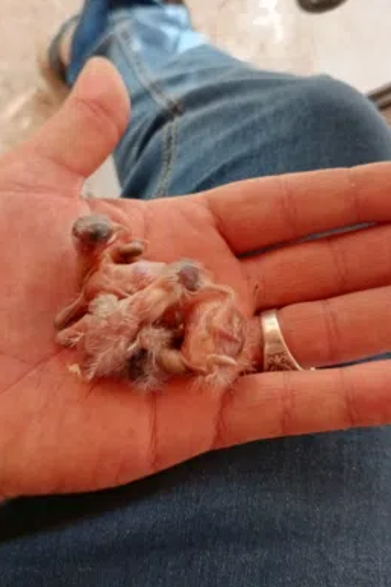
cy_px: 287
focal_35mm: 29
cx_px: 171
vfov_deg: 63.7
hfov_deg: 44.9
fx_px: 472
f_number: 1.6
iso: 1637
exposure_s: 1/33.3
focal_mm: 4.11
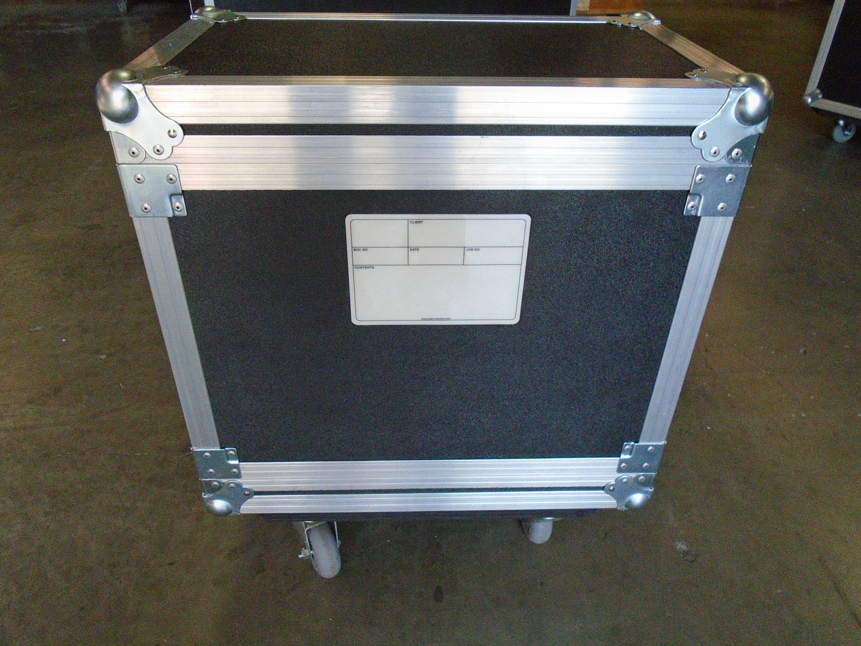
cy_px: 323
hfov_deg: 67.3
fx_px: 647
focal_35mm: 26
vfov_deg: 53.1
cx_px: 430
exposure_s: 1/250
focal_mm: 4.6
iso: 500
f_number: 3.2
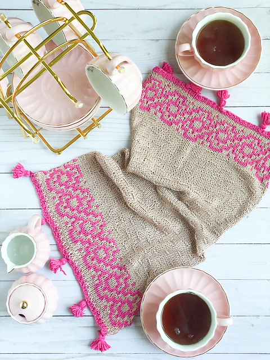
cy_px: 180
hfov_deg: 28.0
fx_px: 541
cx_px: 135
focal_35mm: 52
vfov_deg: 36.8
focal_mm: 6
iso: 64
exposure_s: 1/60
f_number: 2.4
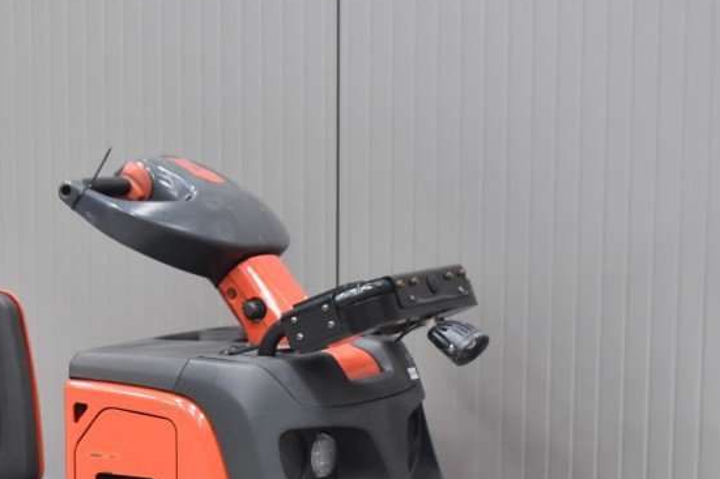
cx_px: 186
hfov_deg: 20.7
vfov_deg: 13.8
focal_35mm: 98
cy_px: 462
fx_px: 1959
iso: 1600
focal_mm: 30
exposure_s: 1/40
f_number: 4.5
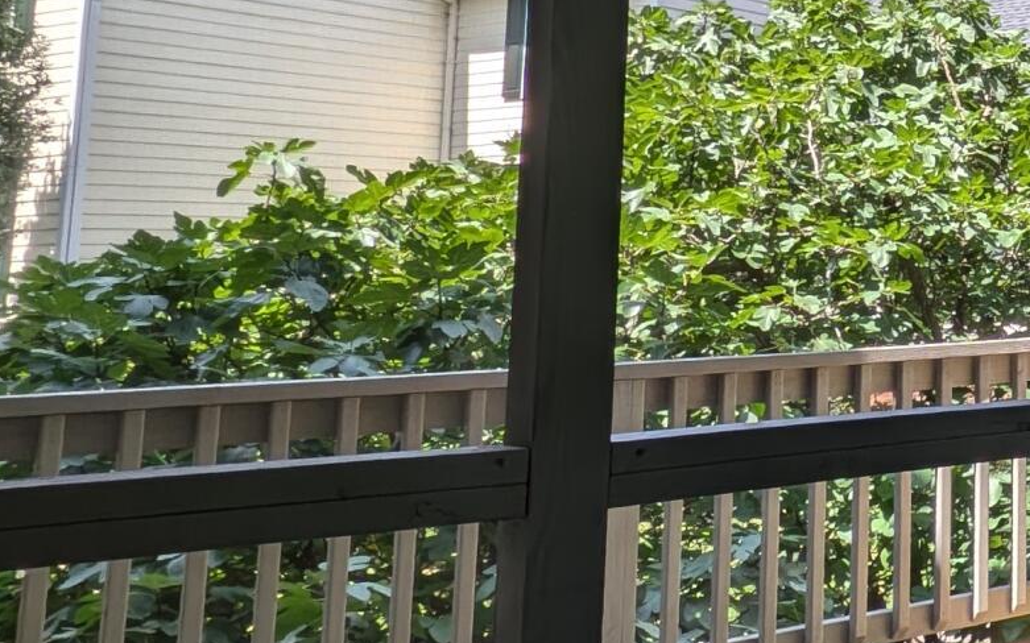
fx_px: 1600
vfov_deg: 22.1
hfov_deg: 28.4
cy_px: 47
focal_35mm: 57
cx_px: 1383
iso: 44
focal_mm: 1.83
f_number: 2.2
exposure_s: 1/282
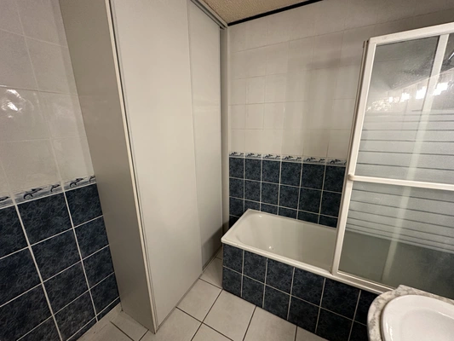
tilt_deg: -14.0
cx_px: 227
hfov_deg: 102.1
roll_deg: +1.2
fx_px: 184
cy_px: 170
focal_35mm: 14
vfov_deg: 85.7
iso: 400
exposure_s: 1/50
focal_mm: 2.22
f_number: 2.2
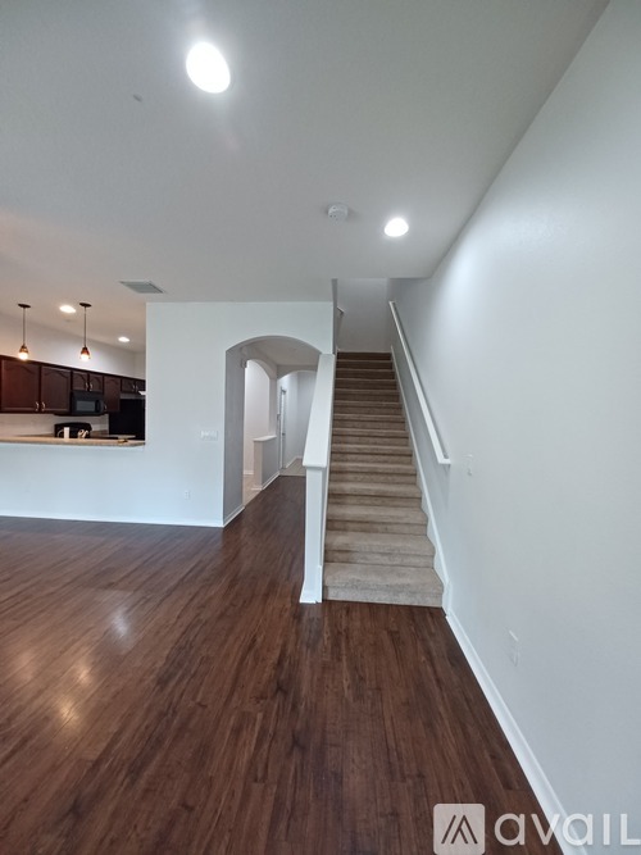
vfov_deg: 106.2
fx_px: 321
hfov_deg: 89.9
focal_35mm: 13
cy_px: 428
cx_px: 320
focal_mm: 1.42
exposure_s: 1/30
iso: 160
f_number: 2.2
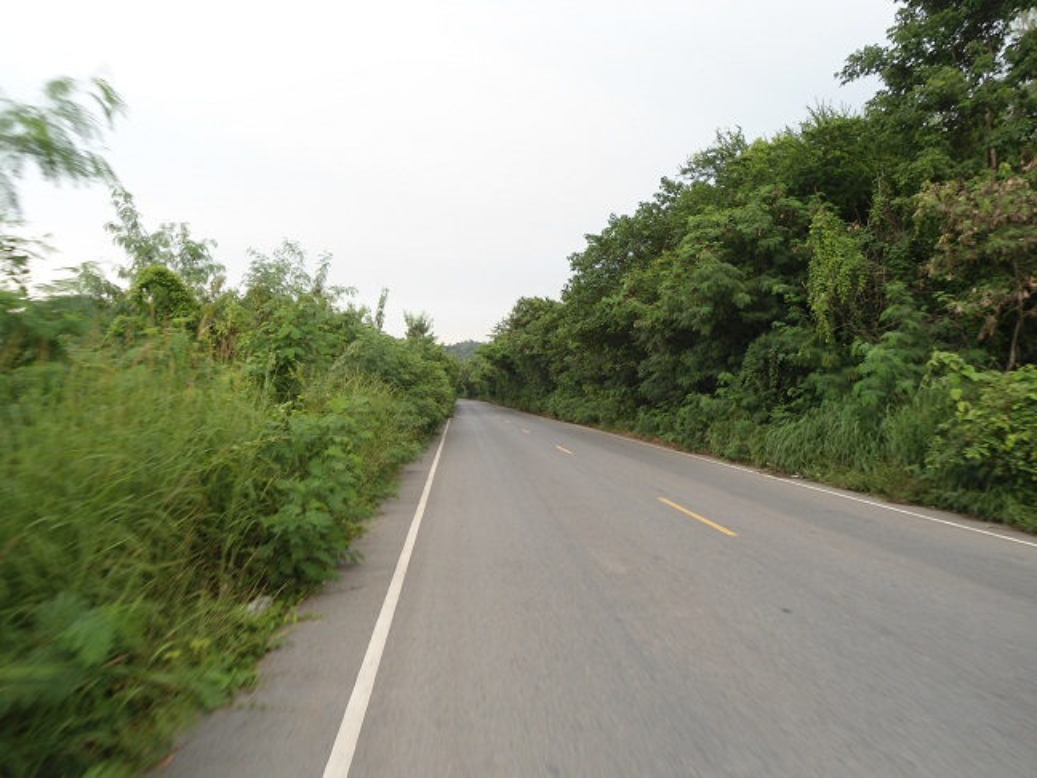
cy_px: 389
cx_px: 518
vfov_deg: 53.1
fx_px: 779
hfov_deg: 67.3
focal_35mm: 26
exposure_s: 1/60
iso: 80
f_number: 2.8
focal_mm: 4.7
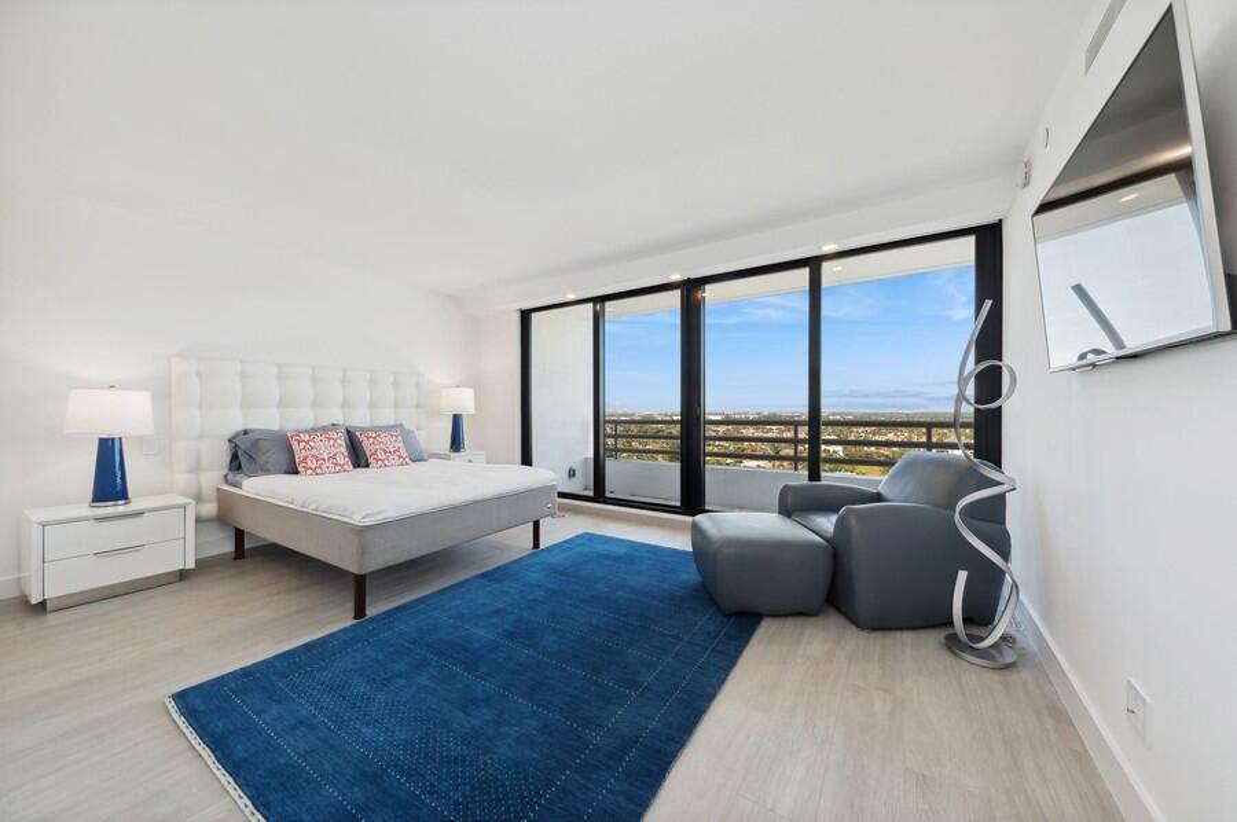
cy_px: 411
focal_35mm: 12
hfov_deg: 112.7
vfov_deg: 89.9
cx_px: 618
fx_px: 412
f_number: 8
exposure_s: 1/40
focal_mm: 12
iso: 100
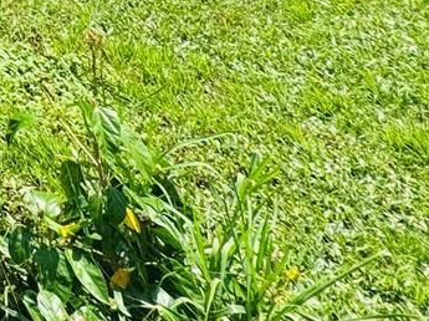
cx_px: -460
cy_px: -383
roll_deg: -1.2
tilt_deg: -6.7
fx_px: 805
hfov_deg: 18.1
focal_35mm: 65
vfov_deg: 15.7
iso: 40
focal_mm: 2.22
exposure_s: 1/675
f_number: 2.2
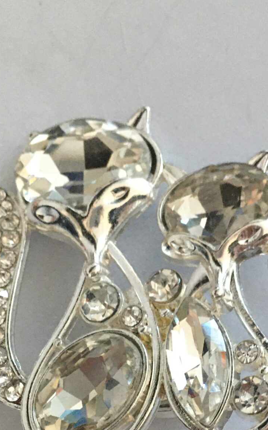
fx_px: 795
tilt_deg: -74.8
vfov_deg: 30.1
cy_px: 273
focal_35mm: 68
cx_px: 221
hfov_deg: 18.9
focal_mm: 4.15
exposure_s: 1/17
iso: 200
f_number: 2.2
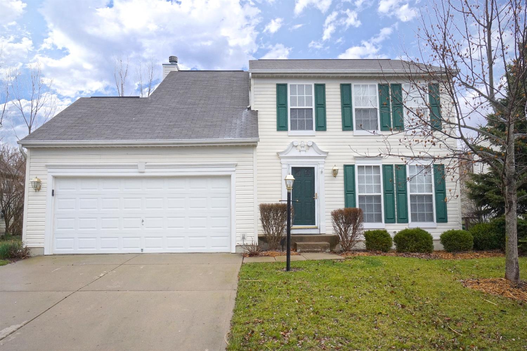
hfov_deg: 70.5
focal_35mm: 26
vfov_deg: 50.3
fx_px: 373
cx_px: 264
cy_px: 176
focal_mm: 17
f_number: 8
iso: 800
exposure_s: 1/250
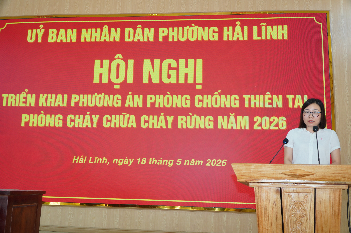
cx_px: 176
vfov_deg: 38.3
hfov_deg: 55.1
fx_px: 336
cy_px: 116
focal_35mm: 34
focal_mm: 23
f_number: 4
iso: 320
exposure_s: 1/60
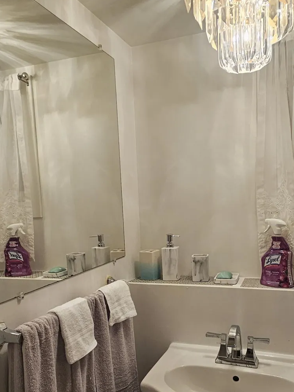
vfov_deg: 58.9
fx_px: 340
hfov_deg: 46.7
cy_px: 253
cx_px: 165
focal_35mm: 30
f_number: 2.2
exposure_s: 1/120
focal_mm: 2.2
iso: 80
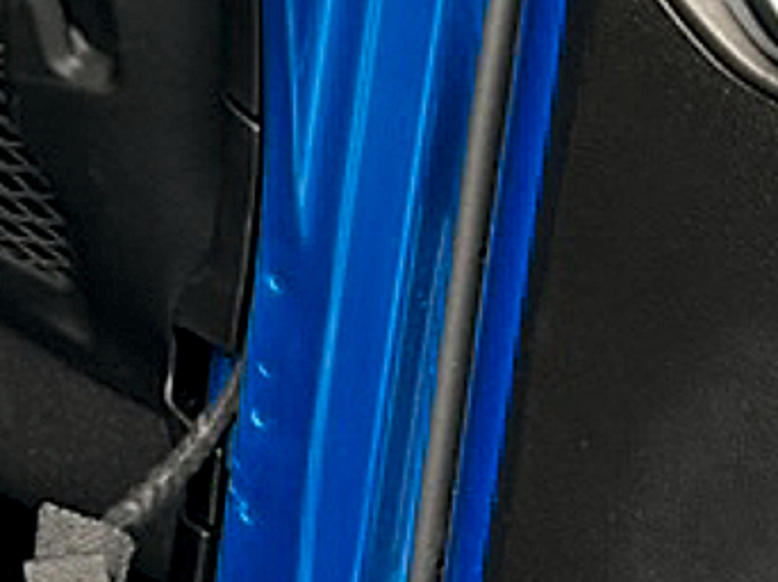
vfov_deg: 12.4
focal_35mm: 117
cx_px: -944
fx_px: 2628
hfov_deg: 13.5
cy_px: -98
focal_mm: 6.86
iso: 80
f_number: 1.78
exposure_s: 1/191
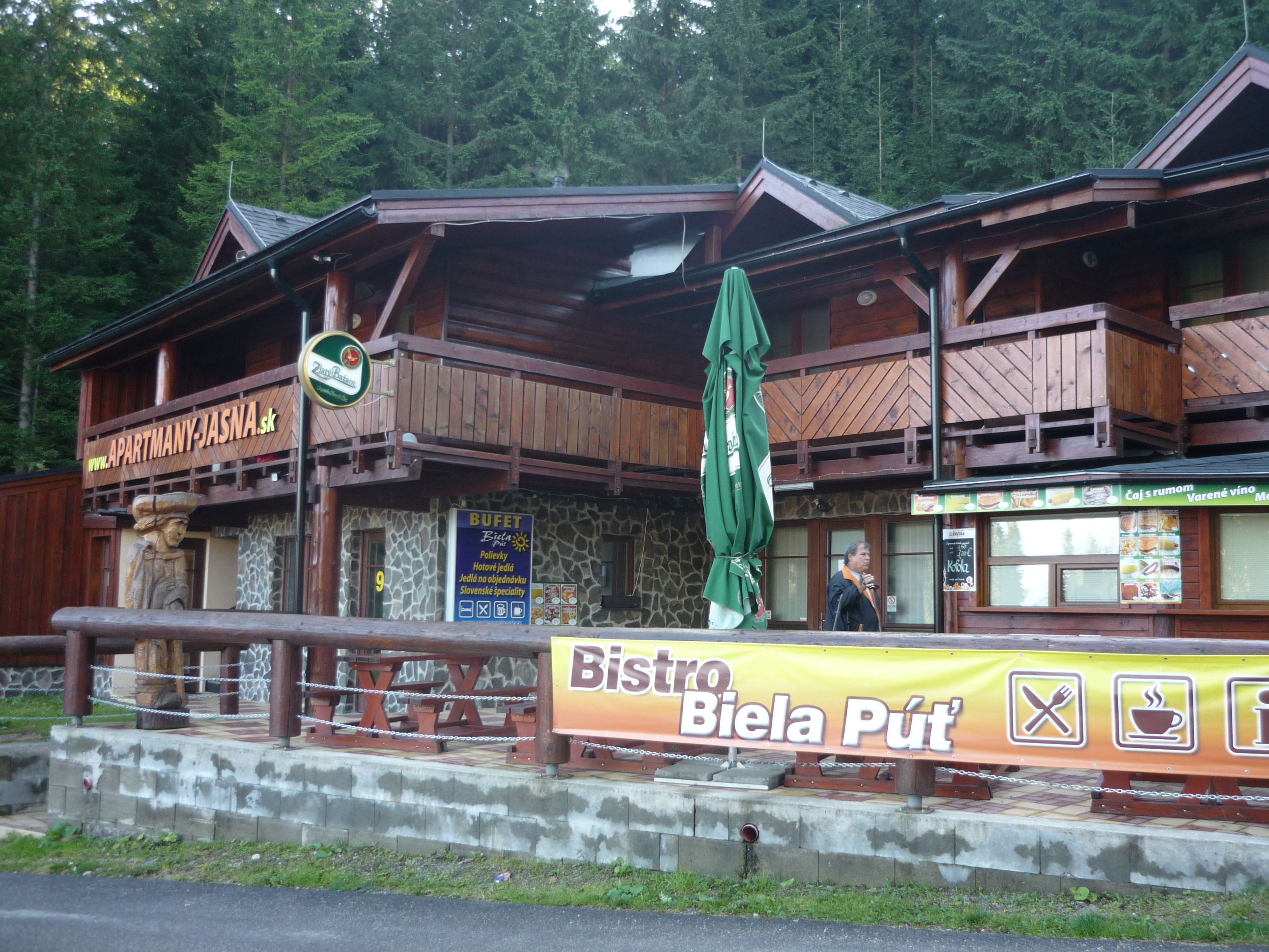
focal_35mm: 33
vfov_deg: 42.9
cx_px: 634
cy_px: 476
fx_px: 1210
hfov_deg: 55.4
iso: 100
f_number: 2.8
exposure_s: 1/50
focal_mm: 5.5
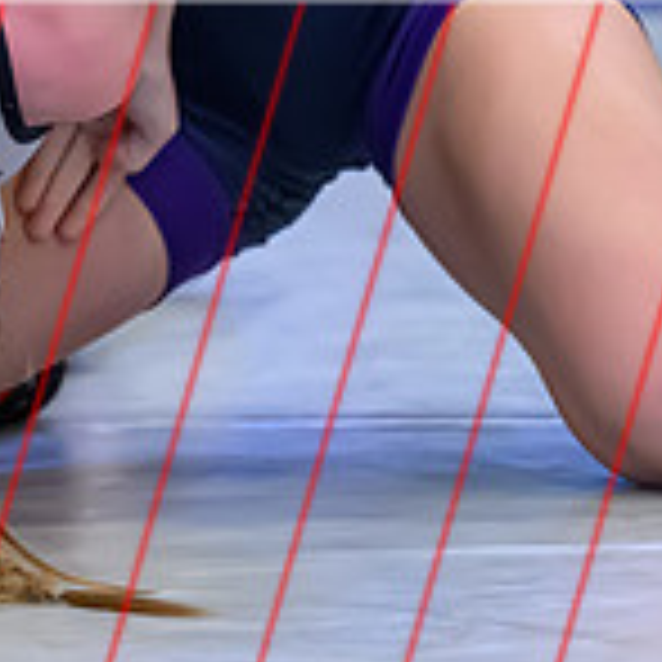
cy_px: 123
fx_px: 10299
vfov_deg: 3.7
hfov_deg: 3.7
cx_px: -112
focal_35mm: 476
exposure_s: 1/640
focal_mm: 115
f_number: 2.8
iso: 8000
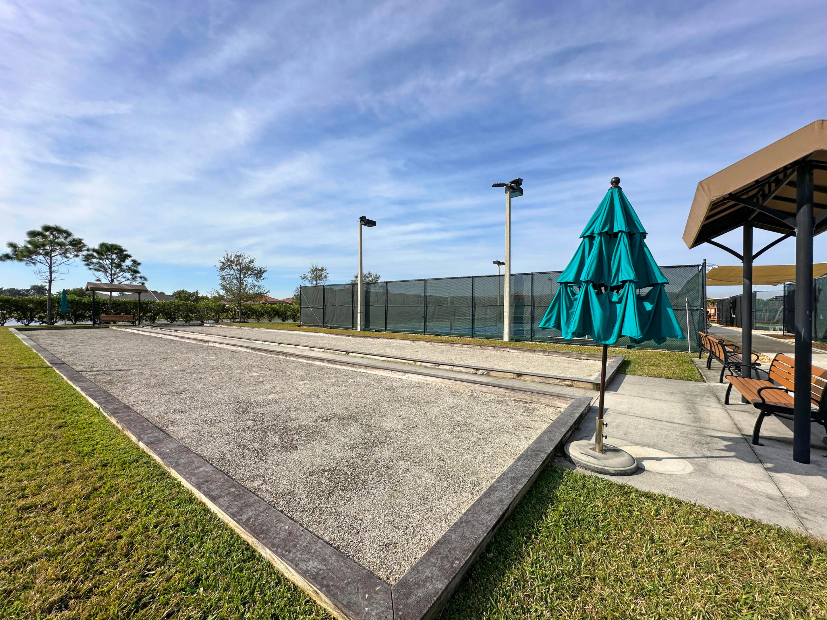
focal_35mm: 14
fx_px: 334
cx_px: 414
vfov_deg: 85.7
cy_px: 310
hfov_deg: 102.1
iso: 50
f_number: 2.2
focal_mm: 2.22
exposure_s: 1/2817
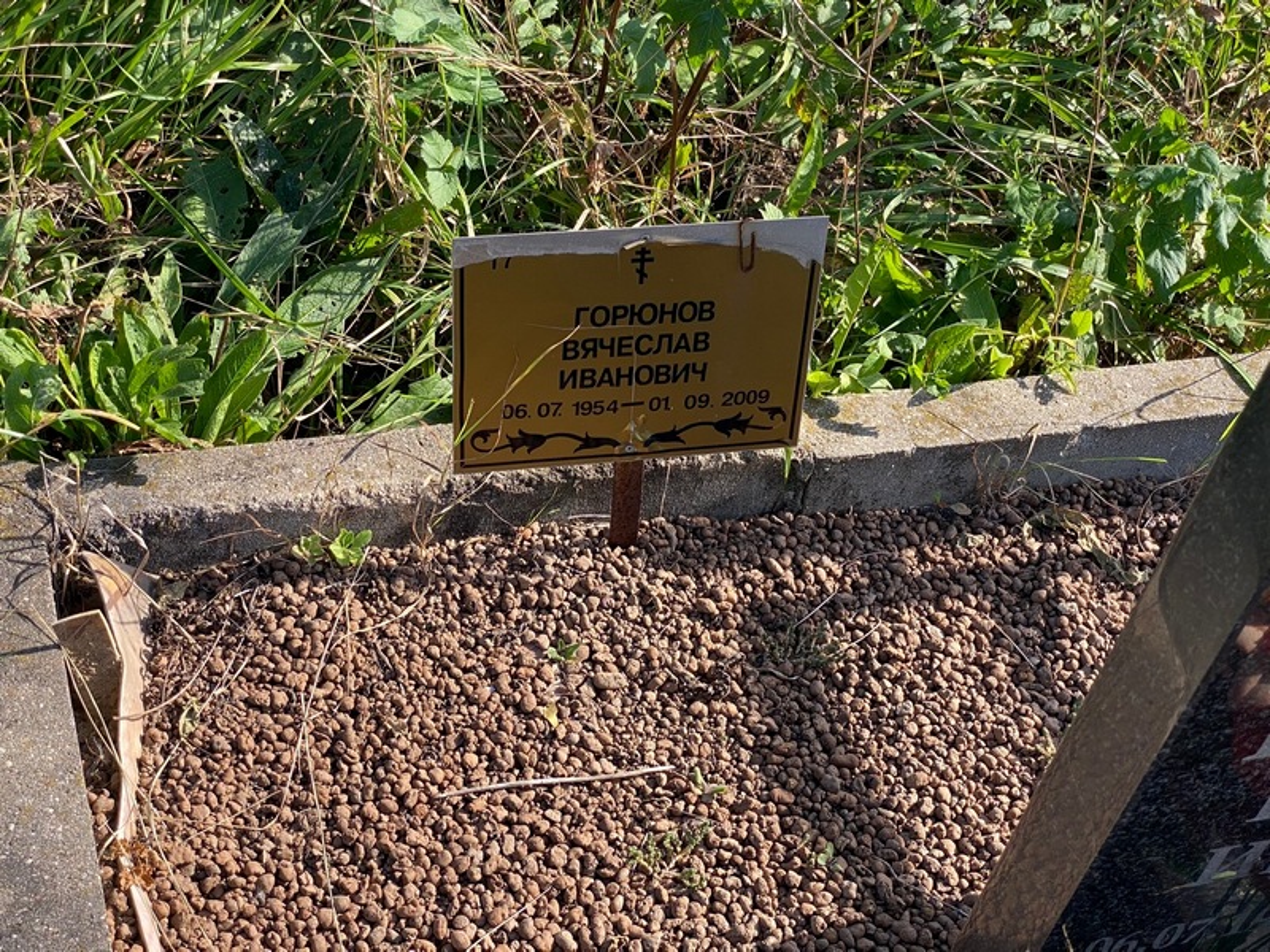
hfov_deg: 36.8
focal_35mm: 52
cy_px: 476
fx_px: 1908
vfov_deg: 28.0
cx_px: 635
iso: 20
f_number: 2
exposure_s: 1/393
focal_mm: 6
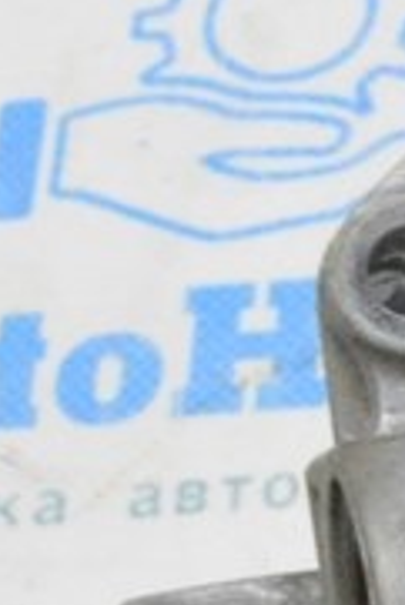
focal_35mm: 220
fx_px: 3705
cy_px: 379
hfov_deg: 6.0
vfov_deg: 9.3
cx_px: 1011
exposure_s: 1/20
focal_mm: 26
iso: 6400
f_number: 20
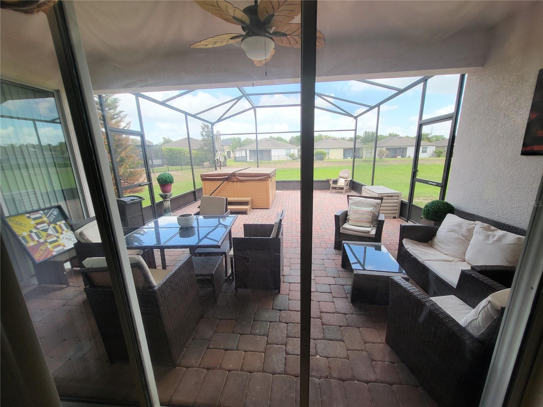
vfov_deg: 89.9
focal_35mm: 13
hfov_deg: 106.2
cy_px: 204
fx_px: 204
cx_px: 272
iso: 40
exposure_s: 1/120
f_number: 2.2
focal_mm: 1.74
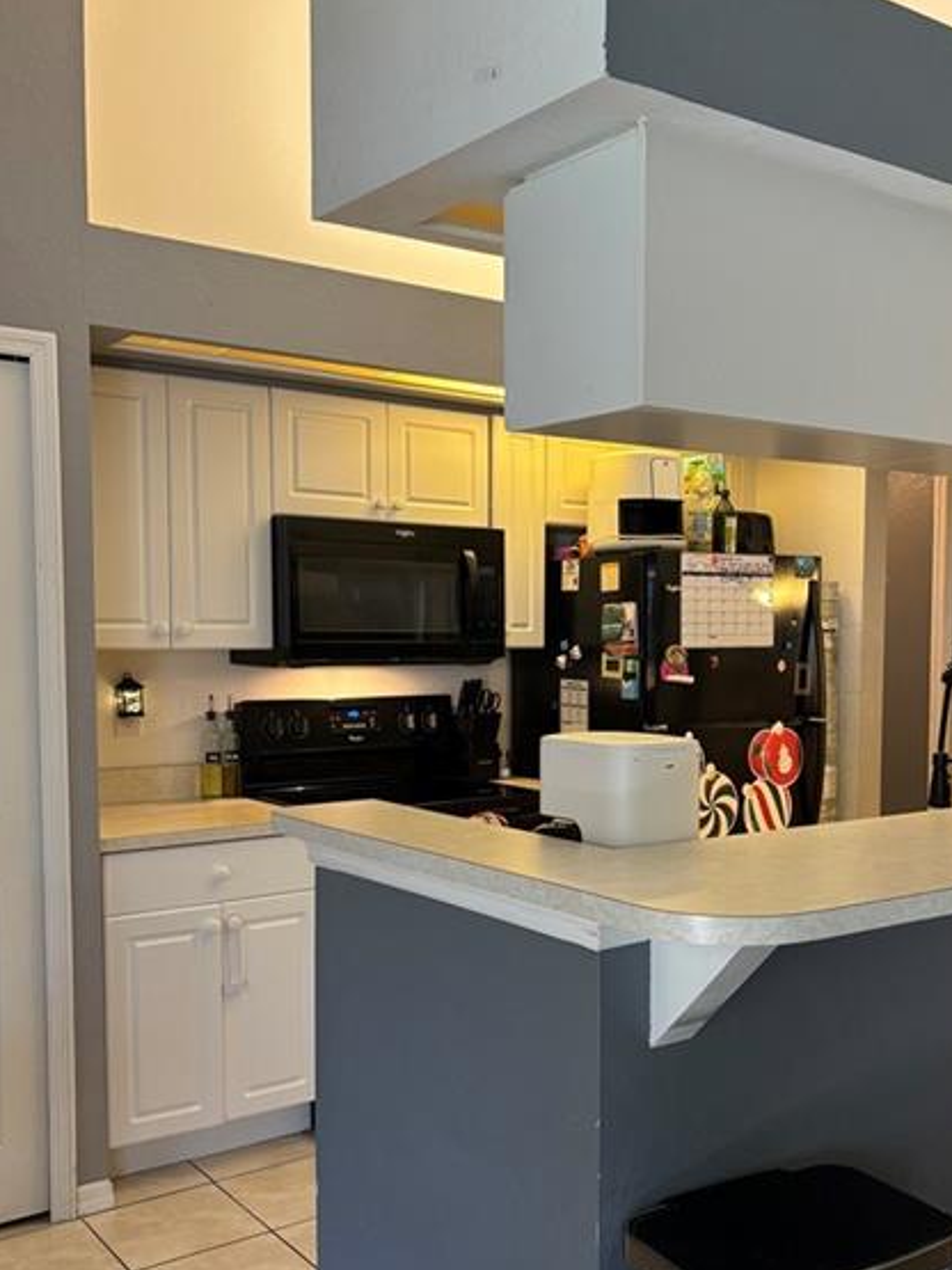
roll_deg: -0.8
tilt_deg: -4.4
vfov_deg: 51.2
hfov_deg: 39.6
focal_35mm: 36
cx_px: 542
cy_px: 728
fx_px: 1321
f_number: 1.6
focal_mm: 5.96
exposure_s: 1/60
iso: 250
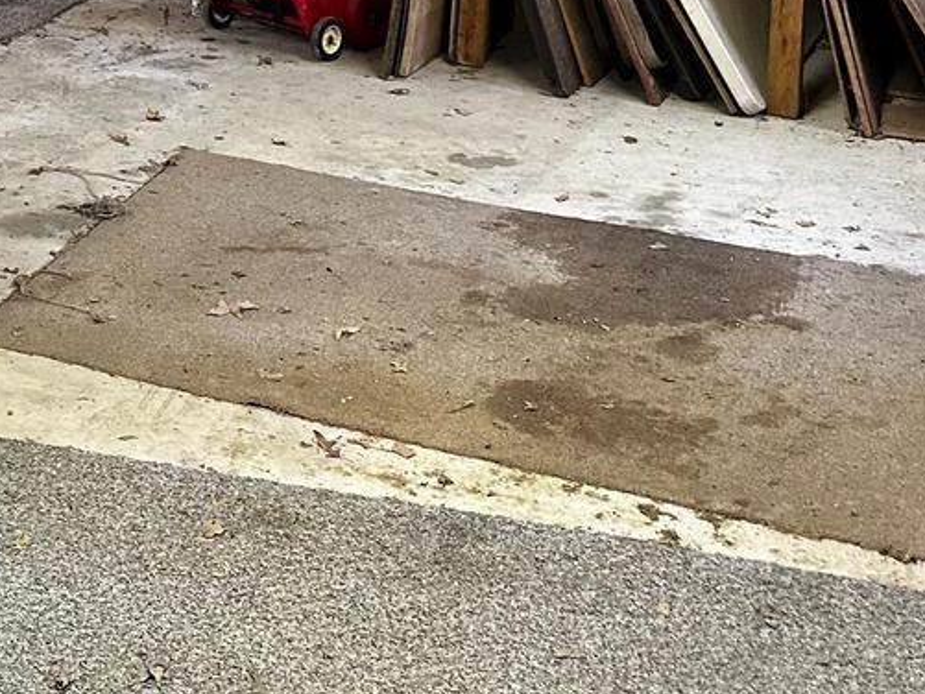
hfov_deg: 26.2
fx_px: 1844
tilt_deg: -6.6
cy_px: -257
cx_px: -68
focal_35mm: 69
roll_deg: -1.2
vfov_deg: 19.4
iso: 400
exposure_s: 1/60
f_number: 1.78
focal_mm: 6.86
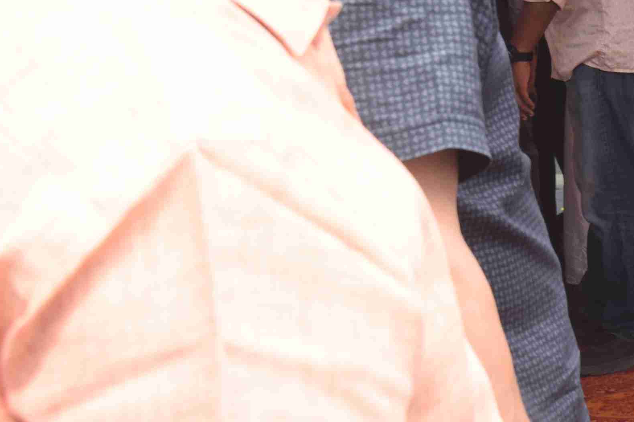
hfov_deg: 14.5
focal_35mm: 133
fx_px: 2342
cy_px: 88
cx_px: 926
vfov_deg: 10.3
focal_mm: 38
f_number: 6.3
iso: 250
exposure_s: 1/100
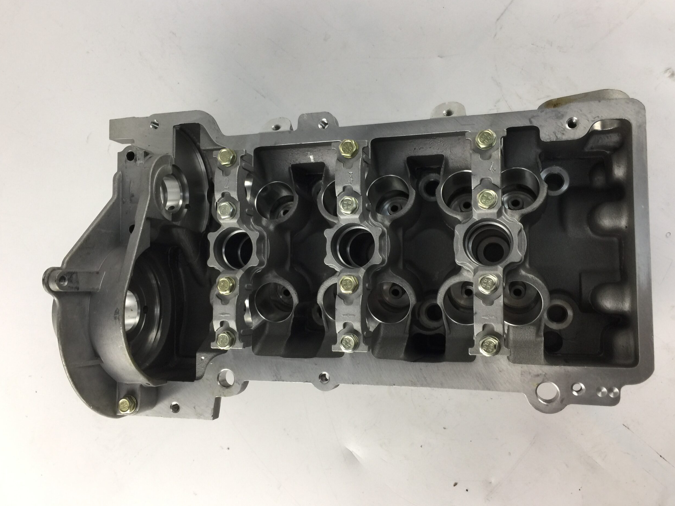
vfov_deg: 46.8
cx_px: 339
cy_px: 251
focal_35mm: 30
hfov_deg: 60.0
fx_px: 585
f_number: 2.2
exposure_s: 1/33
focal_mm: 4.15
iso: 32
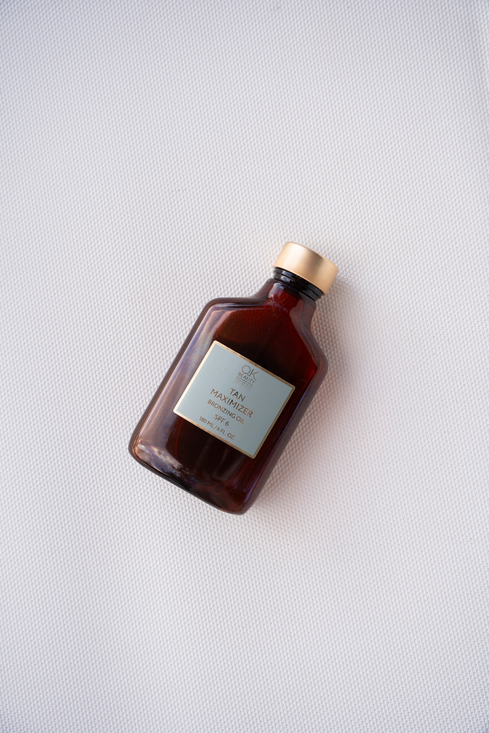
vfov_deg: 45.2
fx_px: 880
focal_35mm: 43
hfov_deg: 31.1
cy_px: 366
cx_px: 244
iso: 200
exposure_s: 1/250
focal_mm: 43.2
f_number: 4
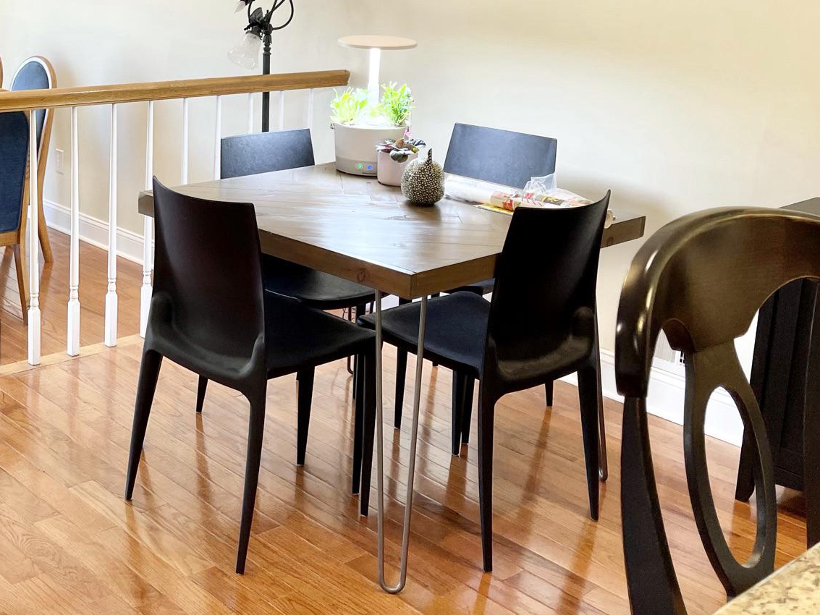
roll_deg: -1.8
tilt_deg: -11.8
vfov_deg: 30.4
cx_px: 175
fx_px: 1113
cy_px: 161
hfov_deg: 39.0
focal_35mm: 47
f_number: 1.6
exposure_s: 1/120
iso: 80
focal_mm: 5.1
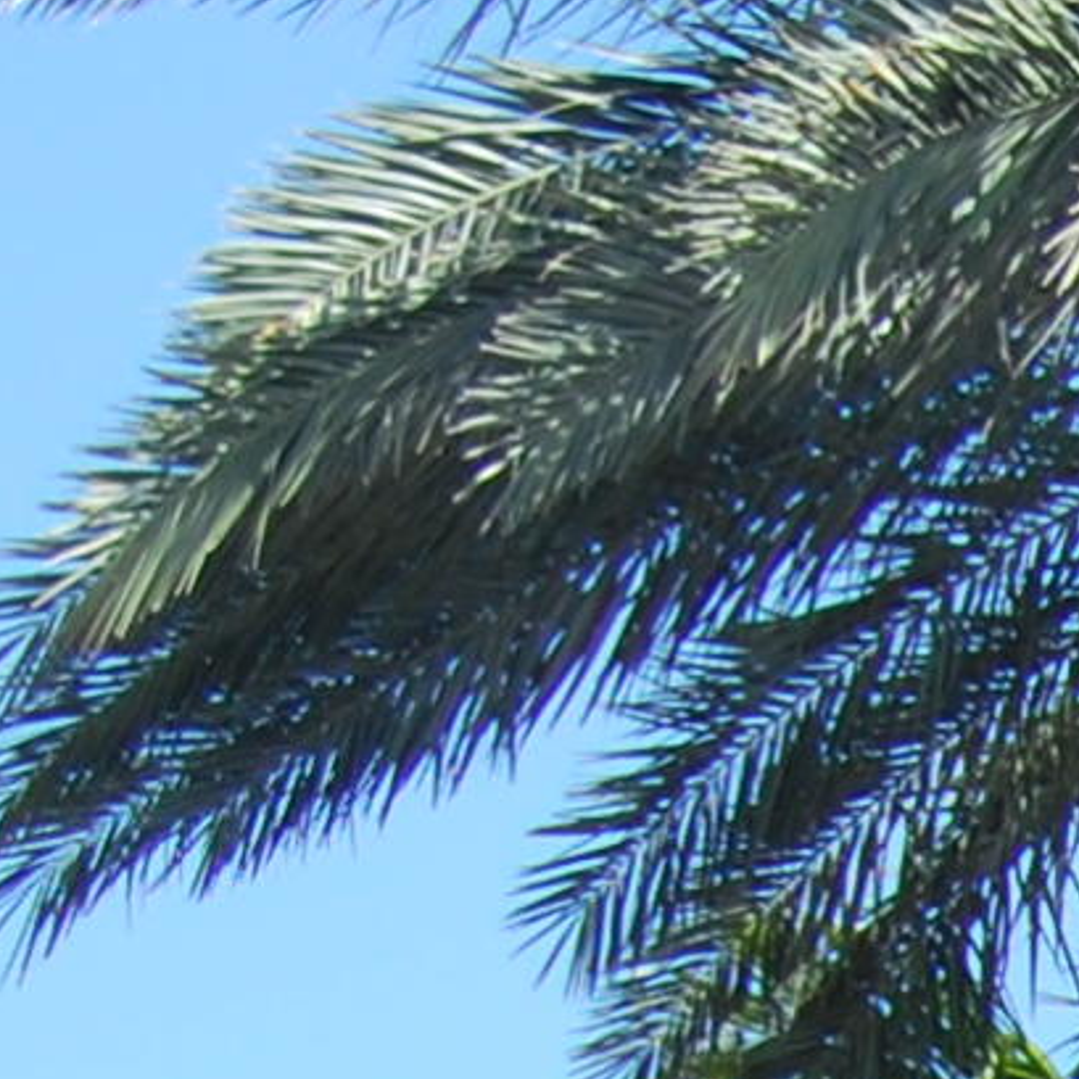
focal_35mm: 280
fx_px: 9874
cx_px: 3190
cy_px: 2609
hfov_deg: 5.8
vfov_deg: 6.0
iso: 200
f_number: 8
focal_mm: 30
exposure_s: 1/250
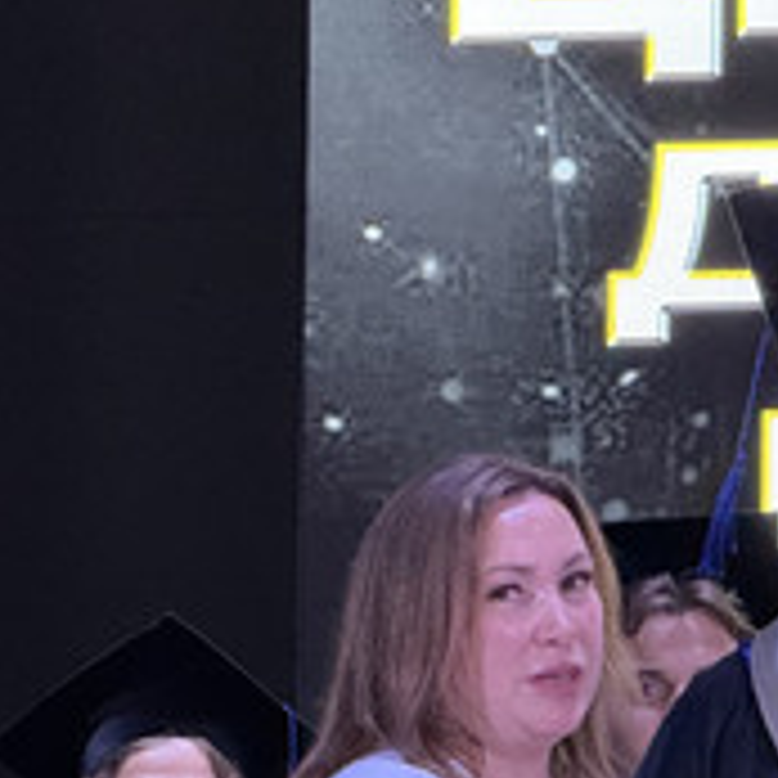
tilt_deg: +6.2
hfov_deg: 4.5
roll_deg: -0.8
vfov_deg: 4.5
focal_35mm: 392
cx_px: 895
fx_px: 9968
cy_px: 818
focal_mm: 15.66
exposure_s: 1/60
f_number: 2.8
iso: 640
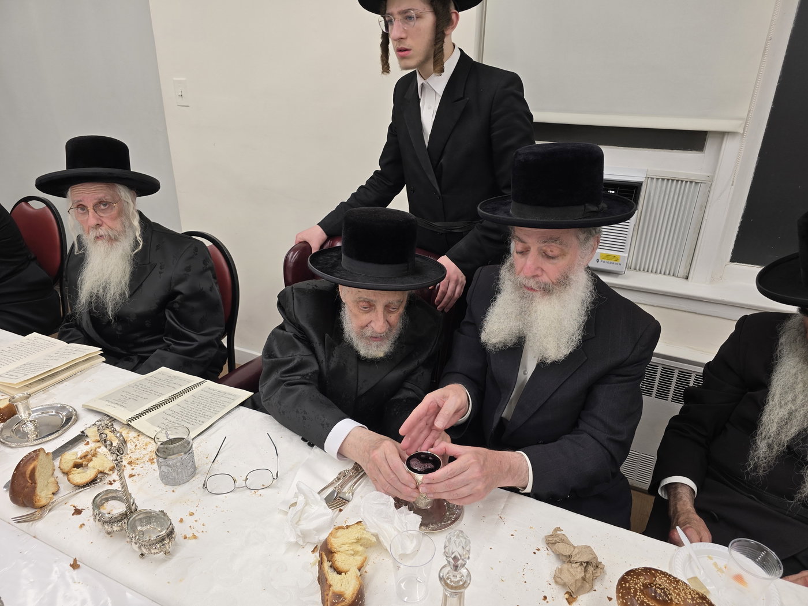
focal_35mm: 23
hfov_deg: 73.9
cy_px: 303
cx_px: 404
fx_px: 537
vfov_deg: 58.9
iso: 64
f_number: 1.7
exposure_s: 1/120
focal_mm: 6.3
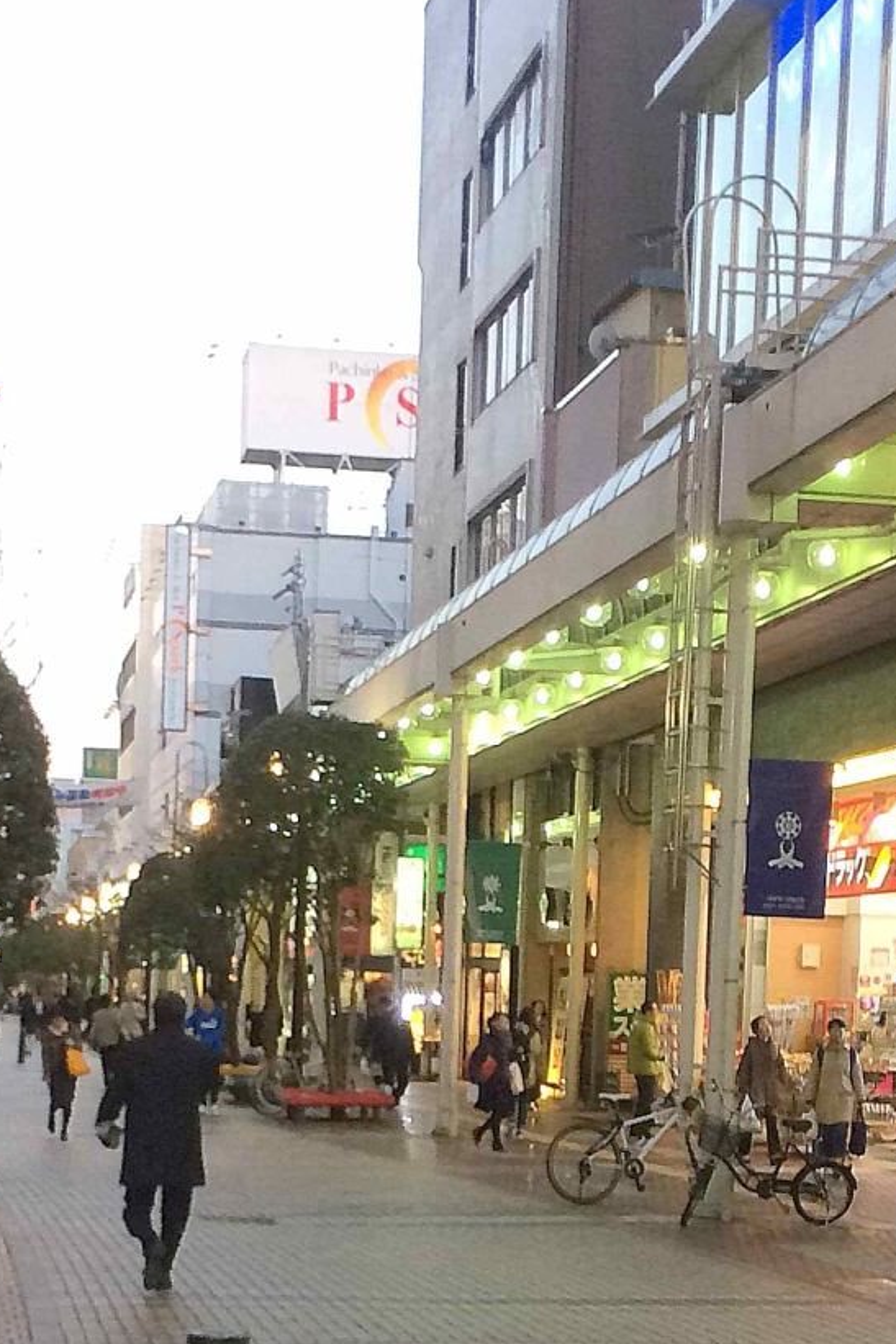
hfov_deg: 18.7
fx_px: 2726
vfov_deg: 26.9
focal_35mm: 73
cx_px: 426
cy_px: 1180
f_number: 2.2
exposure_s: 1/30
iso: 32
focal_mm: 4.15
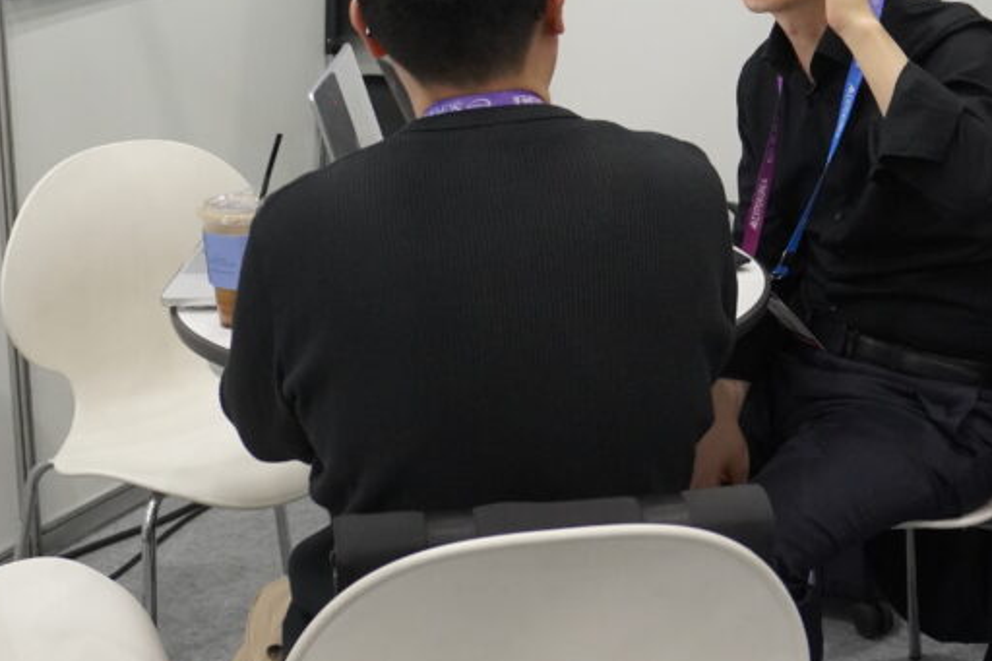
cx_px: 597
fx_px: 1901
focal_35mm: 69
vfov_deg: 19.5
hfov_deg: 29.2
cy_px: 127
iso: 2500
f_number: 4
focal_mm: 23
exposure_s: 1/200
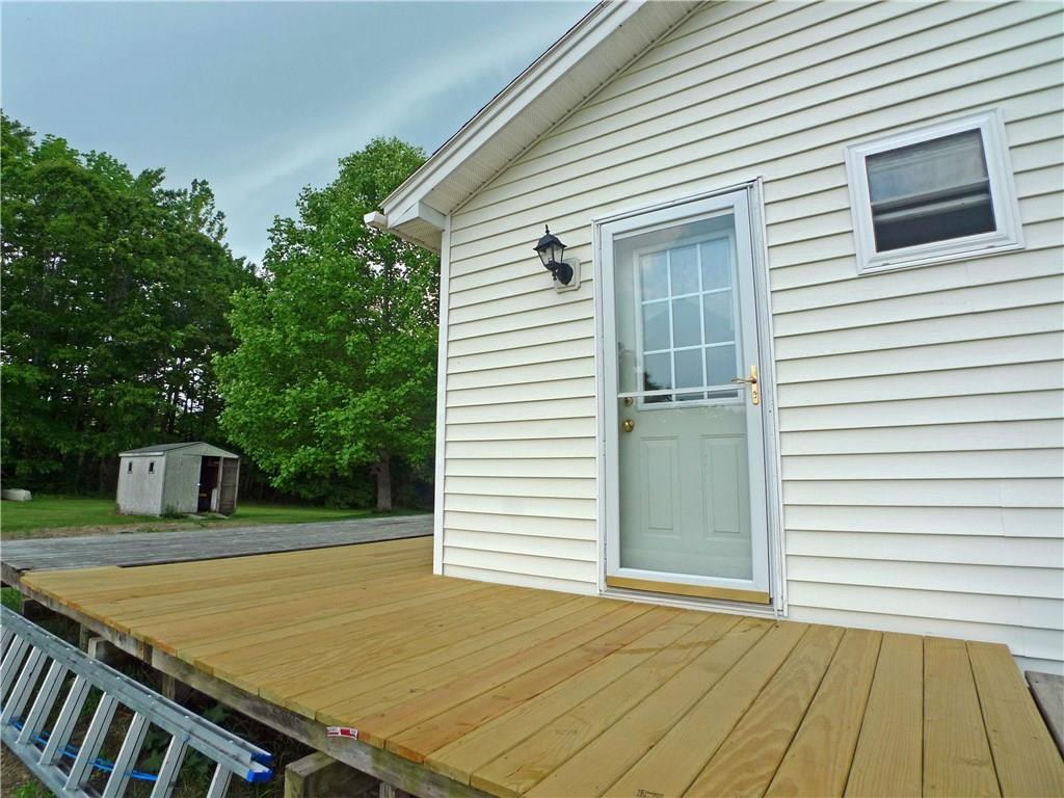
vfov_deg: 56.8
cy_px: 399
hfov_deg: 71.6
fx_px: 738
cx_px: 532
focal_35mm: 24
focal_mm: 5.1
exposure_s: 1/400
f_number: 4
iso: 80
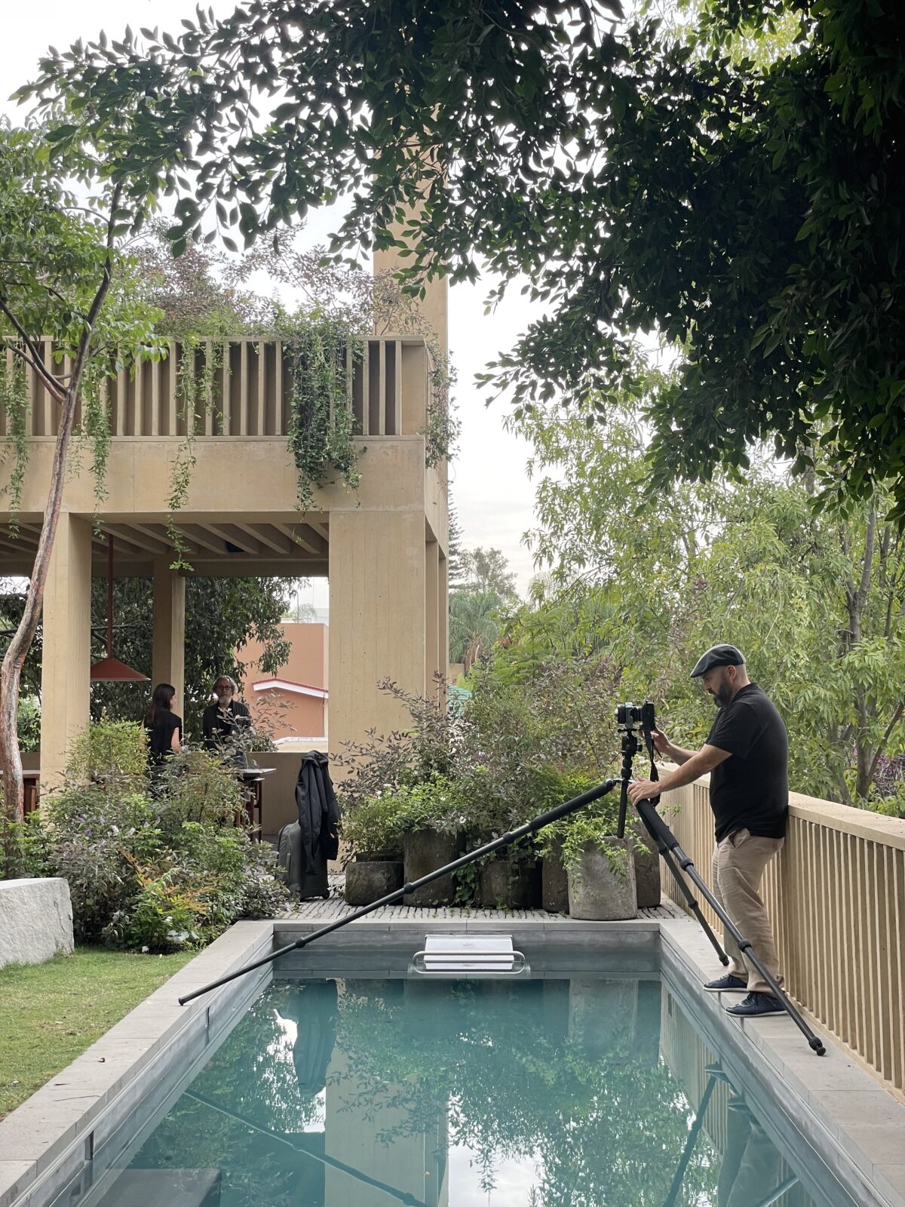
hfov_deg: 28.0
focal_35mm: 52
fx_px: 1813
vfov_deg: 36.8
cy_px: 604
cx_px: 452
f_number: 2
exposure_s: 1/163
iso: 25
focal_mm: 6
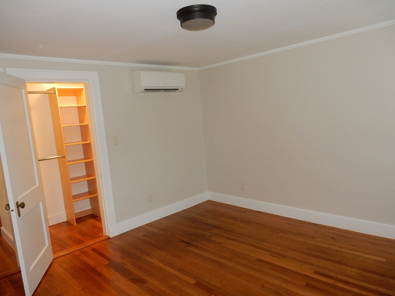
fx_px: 285
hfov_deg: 69.4
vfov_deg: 54.9
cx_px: 198
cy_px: 148
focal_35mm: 25
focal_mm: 4.5
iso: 200
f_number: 3.7
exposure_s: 1/30
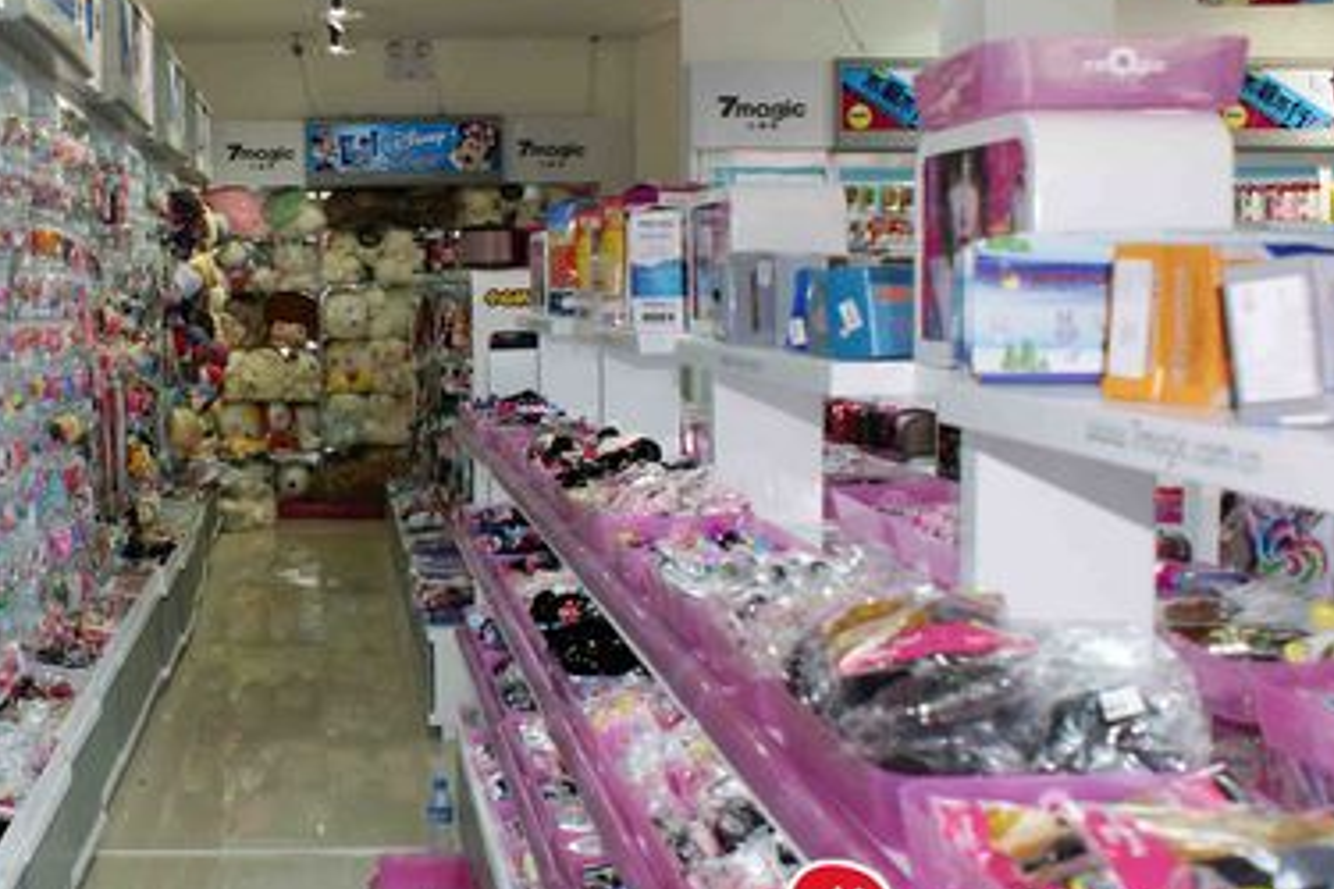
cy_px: 375
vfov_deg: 28.0
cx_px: 342
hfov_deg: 40.0
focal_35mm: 48
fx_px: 1779
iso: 250
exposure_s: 1/80
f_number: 5.6
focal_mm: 20
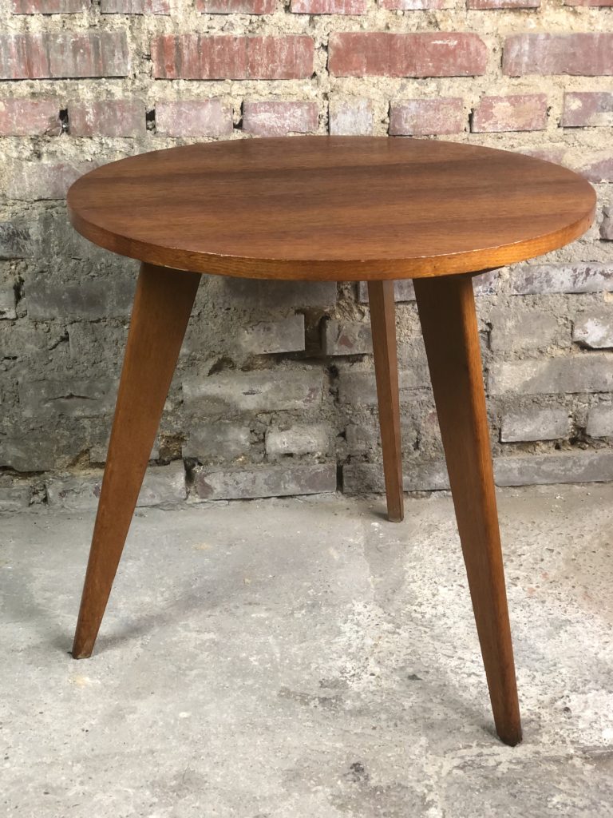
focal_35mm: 52
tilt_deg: -23.4
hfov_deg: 28.0
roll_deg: -0.4
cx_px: 306
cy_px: 409
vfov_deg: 36.8
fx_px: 1228
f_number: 2.4
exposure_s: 1/33
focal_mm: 6
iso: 80
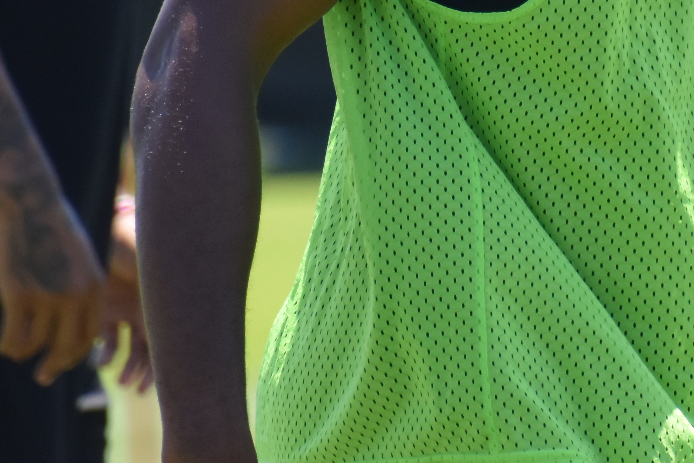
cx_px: 626
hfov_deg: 1.4
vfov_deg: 1.0
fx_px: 27678
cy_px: -112
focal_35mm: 1436
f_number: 6.3
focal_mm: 300
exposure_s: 1/1000
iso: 720
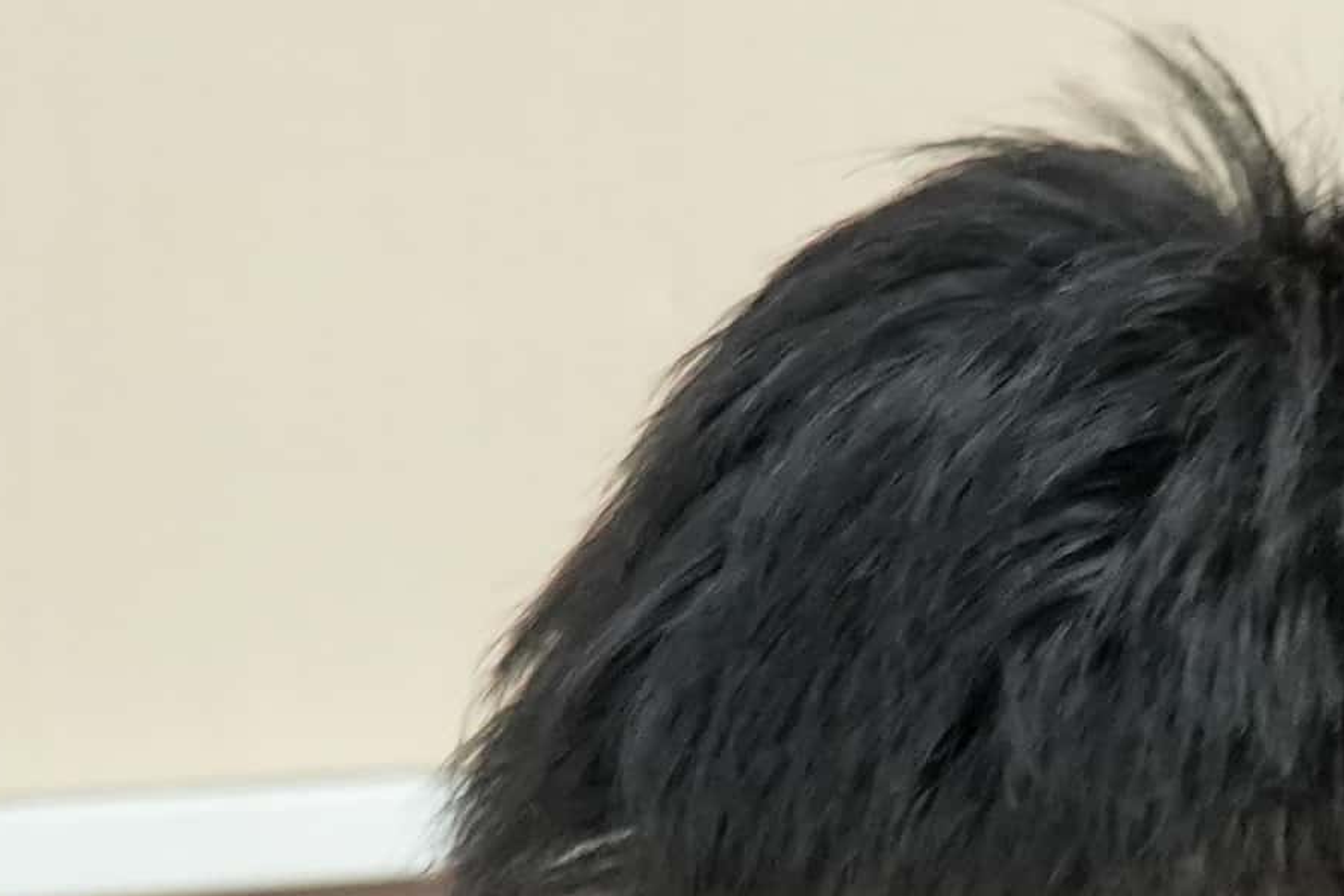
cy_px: 2361
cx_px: 2960
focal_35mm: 292
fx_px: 10900
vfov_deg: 4.6
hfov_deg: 6.8
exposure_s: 1/125
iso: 2500
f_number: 4.5
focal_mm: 37
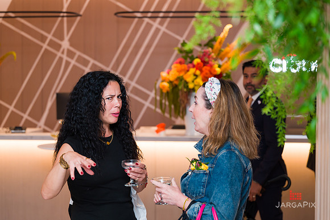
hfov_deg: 27.2
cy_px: 107
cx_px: 163
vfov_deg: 18.3
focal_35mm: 74
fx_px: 682
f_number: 3.2
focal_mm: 70
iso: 800
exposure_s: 1/160
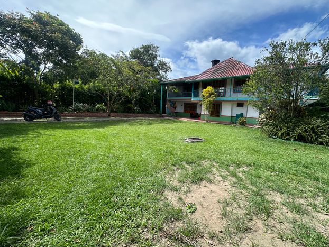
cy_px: 123
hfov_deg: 98.0
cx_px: 176
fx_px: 143
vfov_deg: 81.8
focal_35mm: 15
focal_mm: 2.22
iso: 50
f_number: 2.2
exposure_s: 1/888
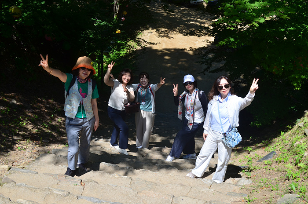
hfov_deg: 46.5
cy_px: 102
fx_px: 359
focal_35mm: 42
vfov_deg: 31.8
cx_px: 154
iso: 200
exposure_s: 1/250
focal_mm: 28
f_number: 10
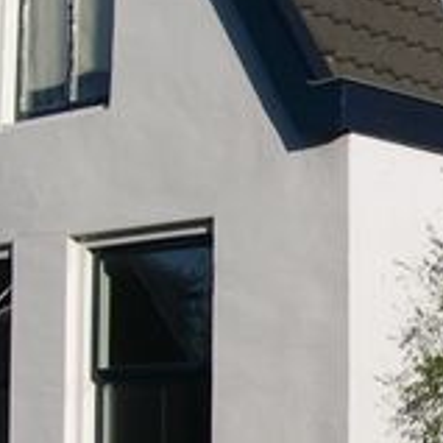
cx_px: 607
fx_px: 1839
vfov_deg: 13.7
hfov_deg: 13.2
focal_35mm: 127
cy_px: 343
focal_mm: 8
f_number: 7.6
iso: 100
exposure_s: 1/367
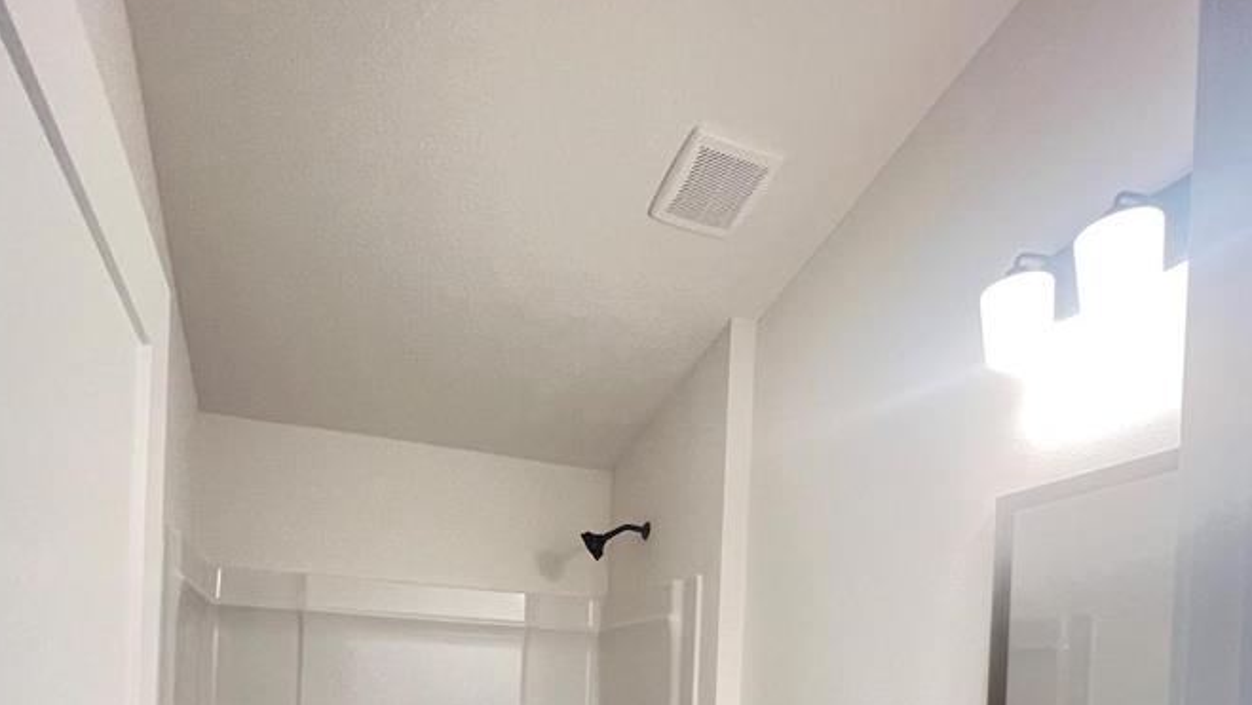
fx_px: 731
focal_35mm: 22
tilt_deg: +0.0
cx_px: 555
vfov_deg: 43.7
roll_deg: -1.8
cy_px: 713
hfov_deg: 80.9
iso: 200
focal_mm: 1.57
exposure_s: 1/60
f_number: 1.8
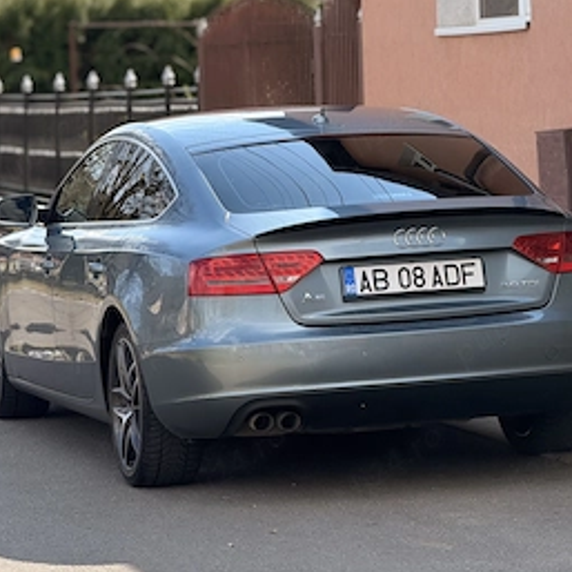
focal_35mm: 165
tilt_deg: -4.5
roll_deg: +1.5
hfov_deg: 10.6
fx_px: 3085
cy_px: 347
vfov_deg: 10.6
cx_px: 292
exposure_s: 1/938
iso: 64
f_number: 2.8
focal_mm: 15.66
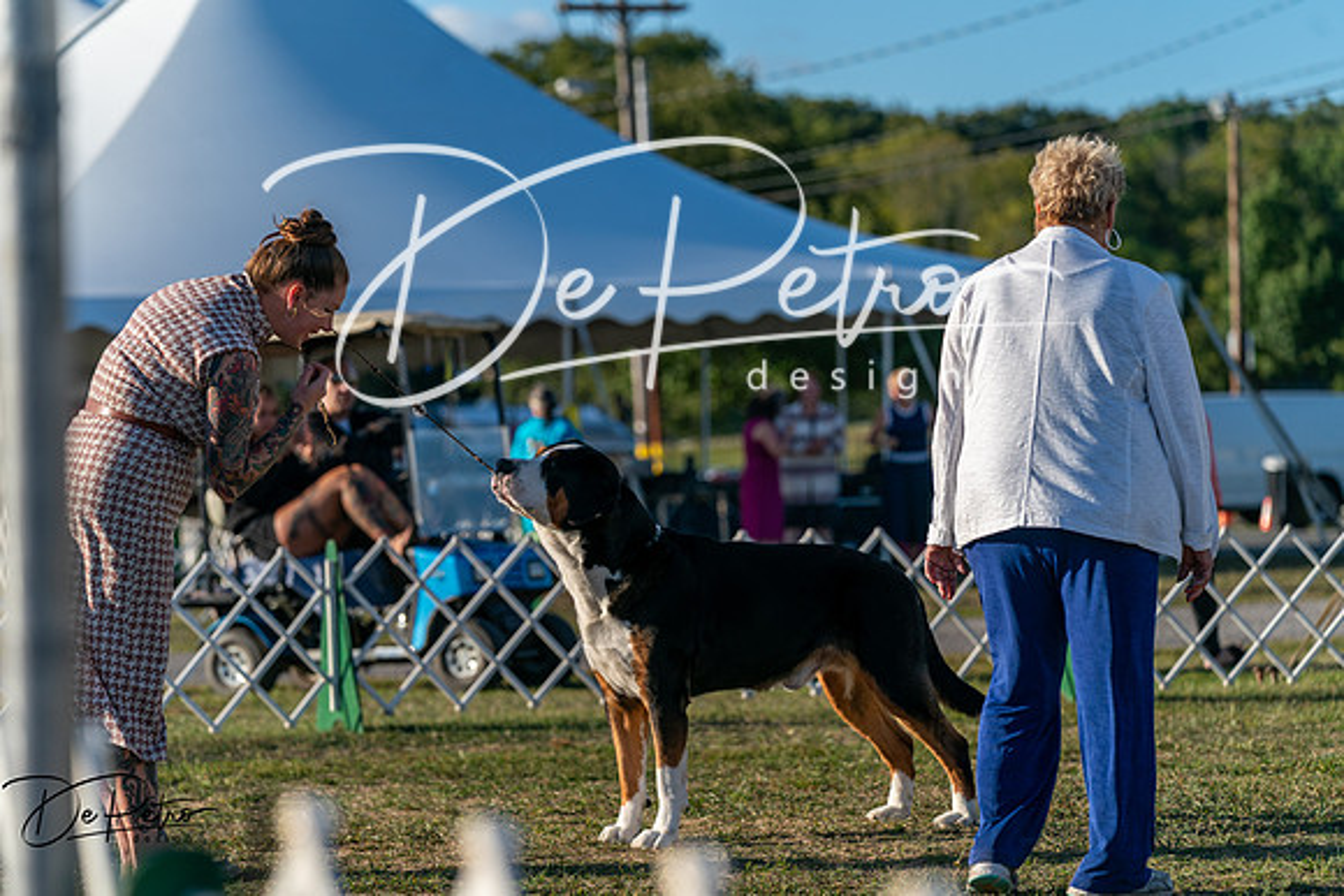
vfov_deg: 9.8
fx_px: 5228
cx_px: 672
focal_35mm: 140
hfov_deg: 14.7
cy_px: 448
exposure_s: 1/1250
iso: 160
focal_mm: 140
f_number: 4.5
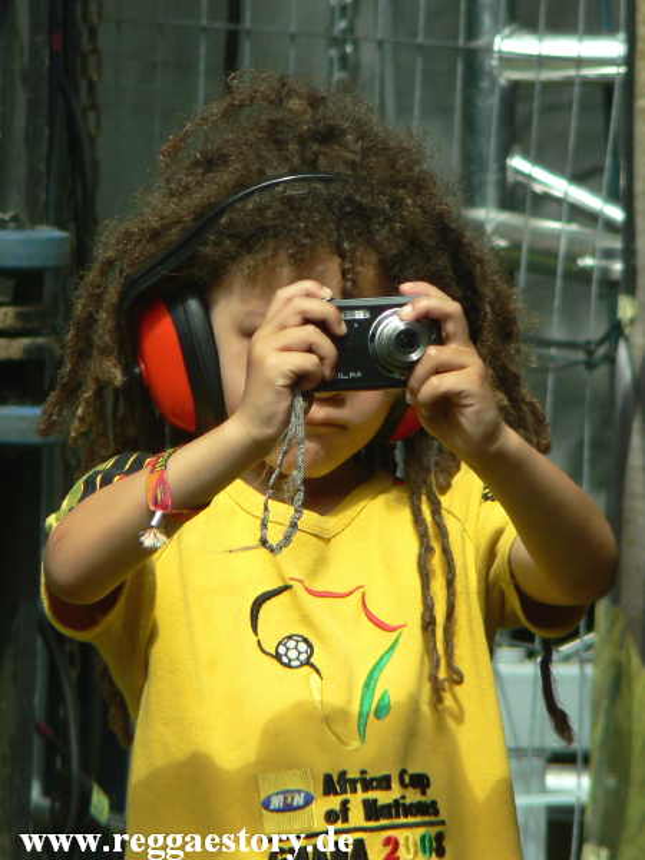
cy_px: 430
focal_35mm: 420
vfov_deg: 4.7
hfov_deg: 3.5
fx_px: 10434
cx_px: 322
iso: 64
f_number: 4
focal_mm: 72
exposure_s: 1/320
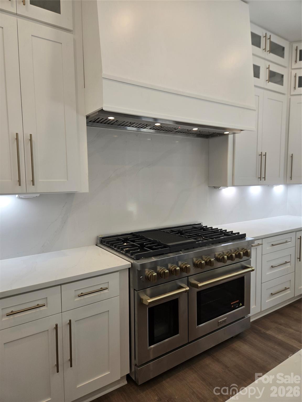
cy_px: 201
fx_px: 268
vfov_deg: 73.9
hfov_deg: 58.9
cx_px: 151
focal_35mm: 23
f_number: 1.8
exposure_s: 1/120
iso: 50
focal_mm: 5.4
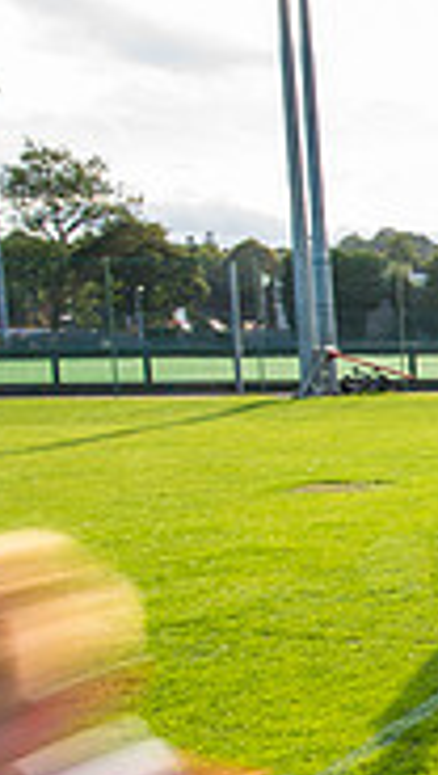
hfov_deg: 14.6
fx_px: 1358
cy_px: 541
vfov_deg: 31.5
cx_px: 922
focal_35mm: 66
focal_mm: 20
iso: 250
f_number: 16
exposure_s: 1/20
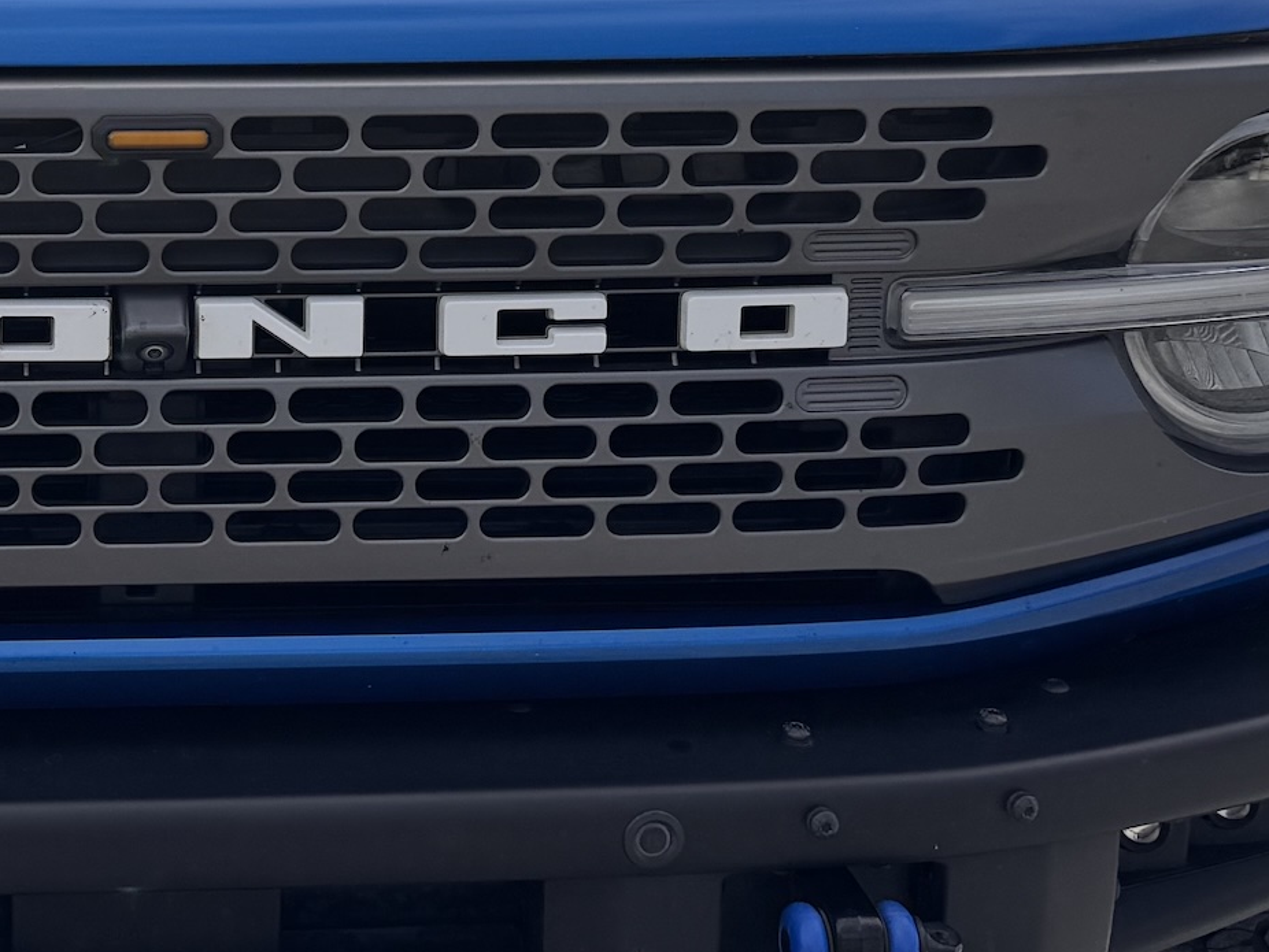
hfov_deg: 25.4
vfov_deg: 19.4
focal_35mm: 74
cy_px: 7
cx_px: 81
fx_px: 2713
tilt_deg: -10.5
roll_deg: -0.9
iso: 80
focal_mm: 6.76
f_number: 1.78
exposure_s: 1/4950
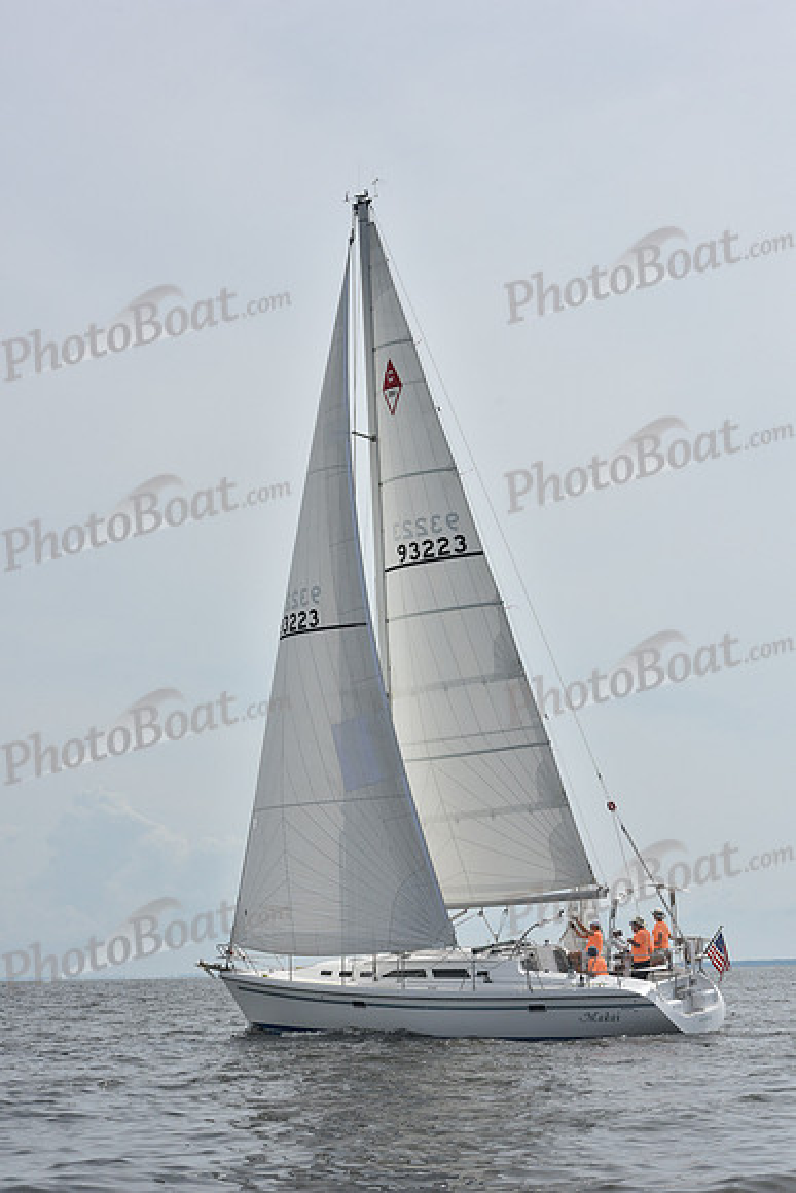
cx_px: 398
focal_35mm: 75
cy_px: 596
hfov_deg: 18.2
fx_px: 2486
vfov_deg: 27.0
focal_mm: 75
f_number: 11
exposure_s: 1/1250
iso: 320
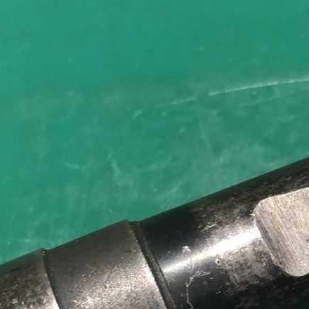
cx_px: 238
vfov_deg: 23.7
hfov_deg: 23.7
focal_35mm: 72
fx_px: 727
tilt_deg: -61.4
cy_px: 232
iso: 80
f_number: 1.8
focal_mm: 3.99
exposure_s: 1/15
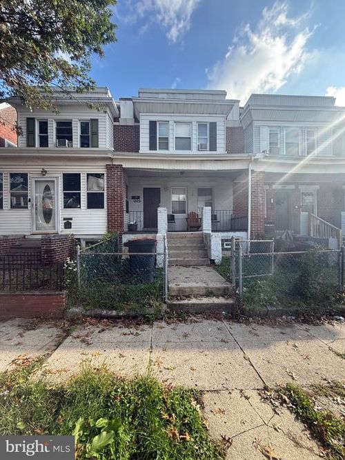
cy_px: 230
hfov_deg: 85.7
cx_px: 172
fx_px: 186
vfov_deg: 102.1
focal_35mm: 14
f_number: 2.2
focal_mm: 2.22
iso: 50
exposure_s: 1/411
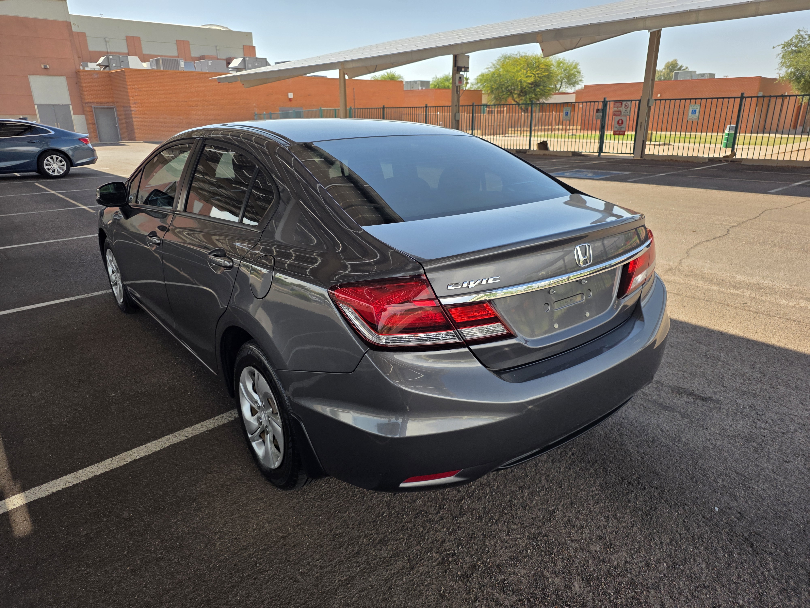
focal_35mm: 23
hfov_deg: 73.9
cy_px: 304
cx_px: 405
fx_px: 538
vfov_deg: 58.9
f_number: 1.7
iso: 80
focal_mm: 6.25
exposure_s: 1/3455
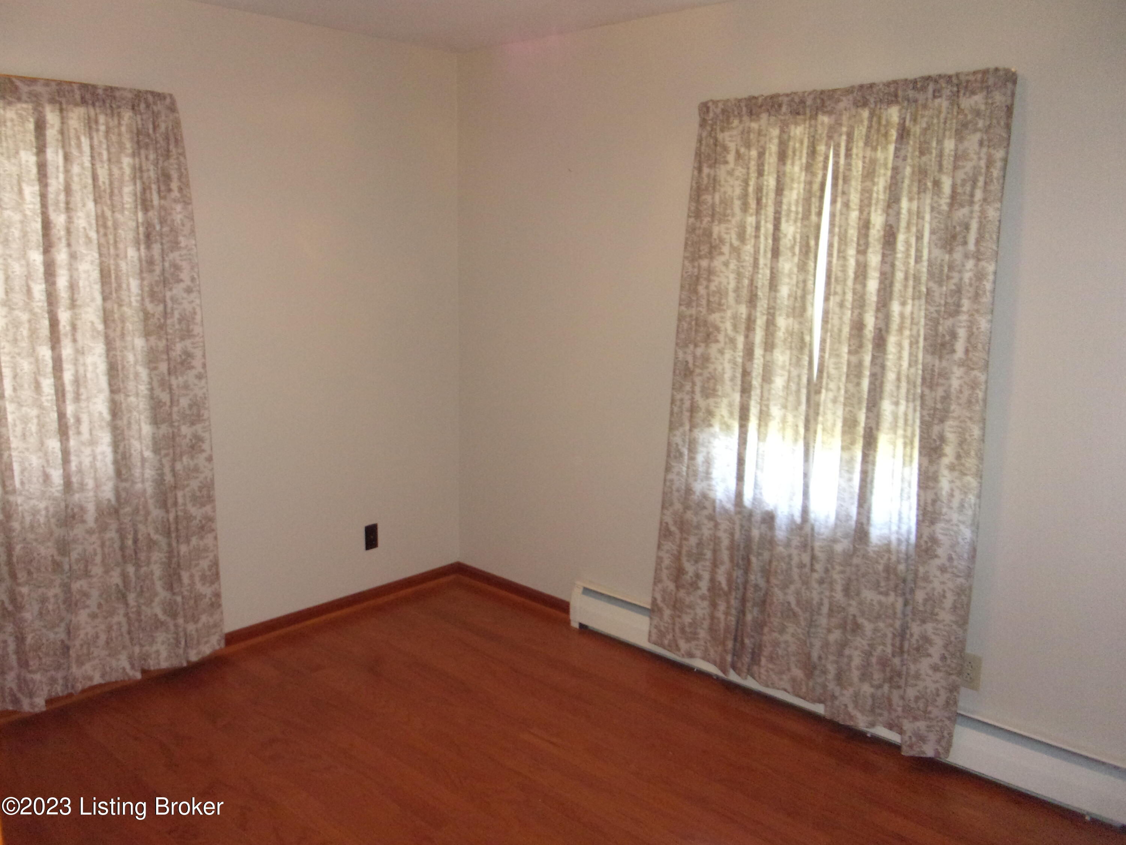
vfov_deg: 49.7
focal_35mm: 28
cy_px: 422
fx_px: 911
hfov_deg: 63.4
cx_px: 563
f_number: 3.9
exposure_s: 1/34
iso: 490
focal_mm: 5.1
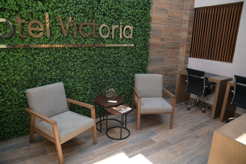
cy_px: 82
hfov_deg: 73.8
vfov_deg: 53.1
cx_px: 123
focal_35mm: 24
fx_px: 164
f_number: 7.1
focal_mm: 24
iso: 500
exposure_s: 1/60
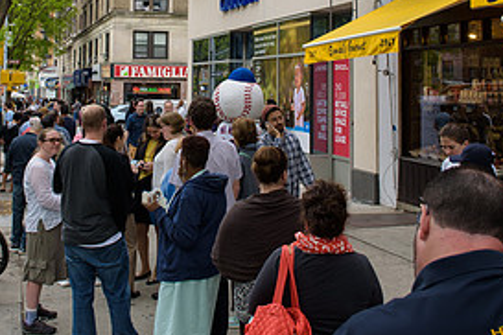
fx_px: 713
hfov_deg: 38.8
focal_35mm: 51
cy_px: 38
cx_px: 208
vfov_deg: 25.7
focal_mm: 24
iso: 200
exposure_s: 1/250
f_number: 4
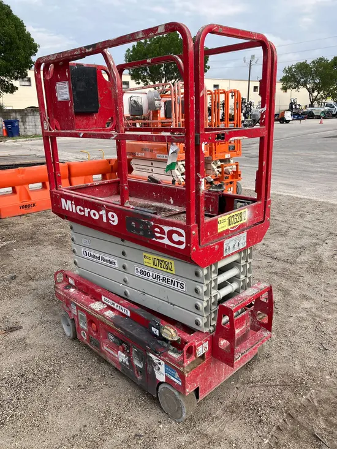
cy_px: 224
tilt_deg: -16.4
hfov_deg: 49.8
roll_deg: +1.1
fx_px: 363
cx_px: 168
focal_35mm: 28
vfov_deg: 63.4
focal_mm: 3.99
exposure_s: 1/694
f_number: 1.8
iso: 32
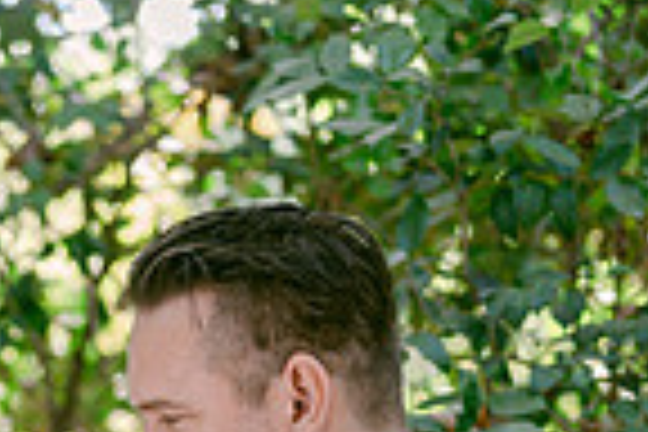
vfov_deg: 6.6
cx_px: -148
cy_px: 824
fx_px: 3636
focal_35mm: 202
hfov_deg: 10.0
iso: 110
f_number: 1.8
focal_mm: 50
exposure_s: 1/125
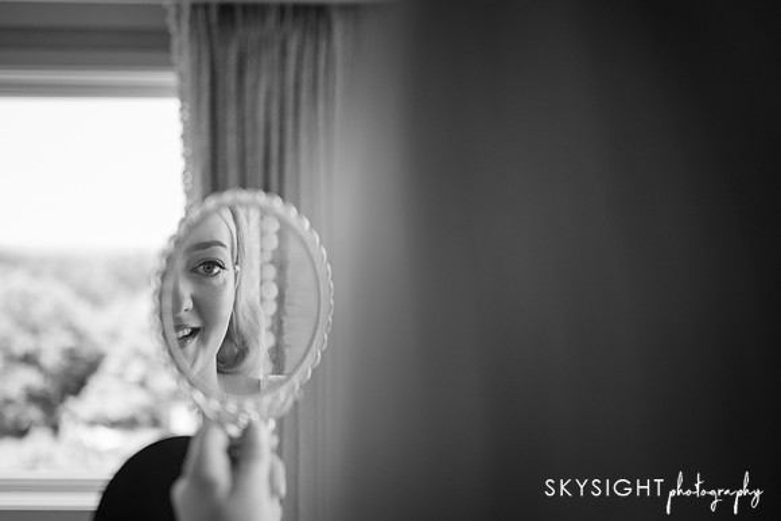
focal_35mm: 36
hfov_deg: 53.4
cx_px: 390
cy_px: 260
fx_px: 776
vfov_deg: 37.1
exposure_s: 1/2500
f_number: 1.8
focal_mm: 35
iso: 1000
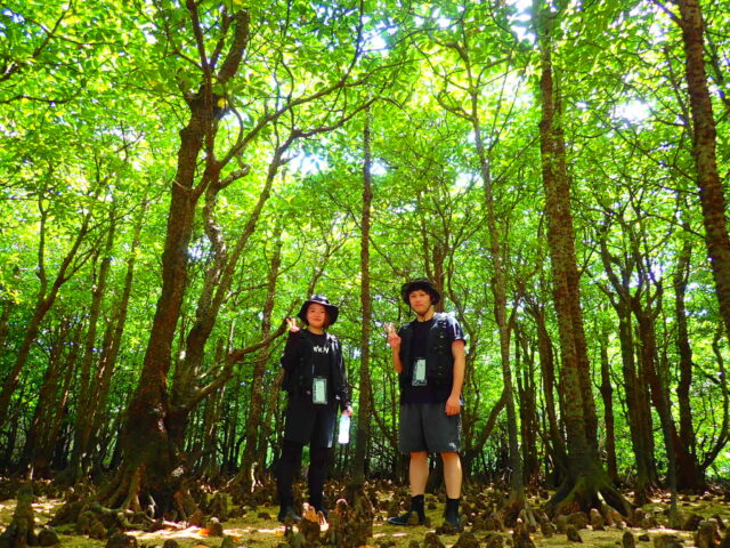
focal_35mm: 25
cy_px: 274
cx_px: 365
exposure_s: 1/60
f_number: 2
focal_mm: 4.5
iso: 125
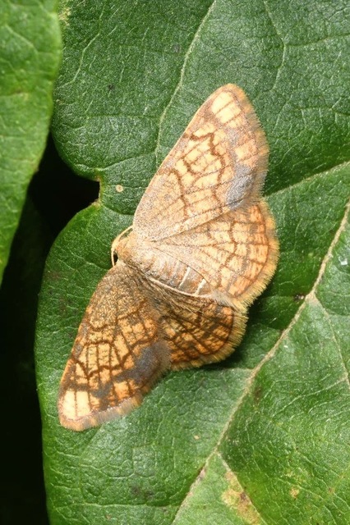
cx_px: 175
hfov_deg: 8.7
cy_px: 262
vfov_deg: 13.0
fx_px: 2299
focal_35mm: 158
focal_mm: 105
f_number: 32
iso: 250
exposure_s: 1/60
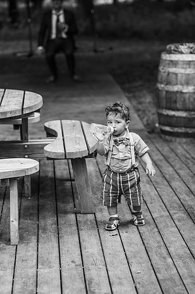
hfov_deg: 16.0
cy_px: 147
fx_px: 692
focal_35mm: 85
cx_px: 98
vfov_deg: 23.9
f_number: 2.5
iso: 100
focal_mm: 85
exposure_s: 1/800
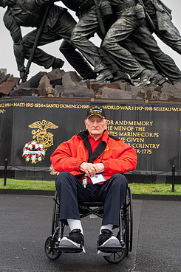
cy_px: 108
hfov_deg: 20.3
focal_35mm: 67
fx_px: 507
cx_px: 93
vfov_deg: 30.0
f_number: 6.3
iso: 640
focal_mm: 55
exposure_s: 1/100
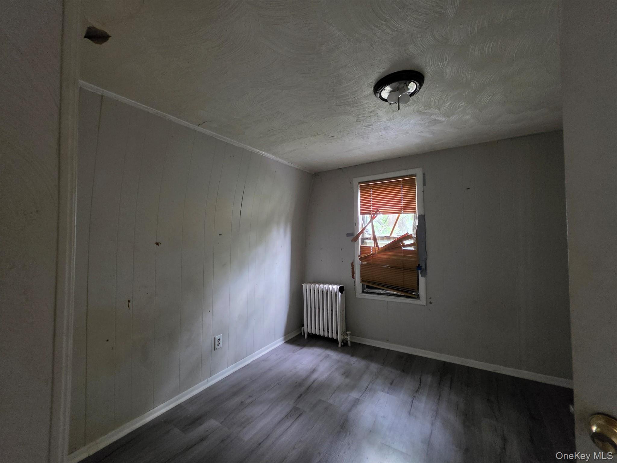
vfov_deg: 89.9
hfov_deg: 106.2
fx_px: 232
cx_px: 308
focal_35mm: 13
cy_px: 232
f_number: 1.9
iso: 1000
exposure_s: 1/60
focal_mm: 2.2
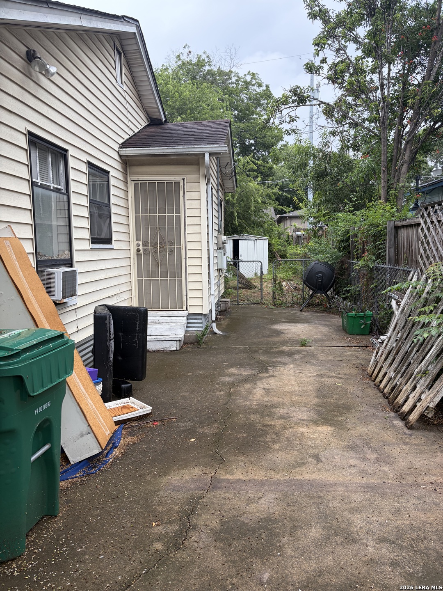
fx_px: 444
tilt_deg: -5.3
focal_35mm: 26
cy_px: 296
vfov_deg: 67.3
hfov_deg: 53.1
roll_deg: +0.3
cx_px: 222
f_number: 1.6
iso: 80
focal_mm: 5.96
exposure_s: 1/176
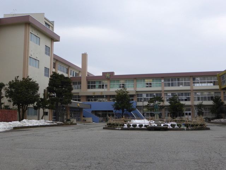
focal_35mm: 39
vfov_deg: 36.8
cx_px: 113
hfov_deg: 47.9
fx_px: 255
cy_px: 85
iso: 100
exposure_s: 1/250
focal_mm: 6.9
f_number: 3.9
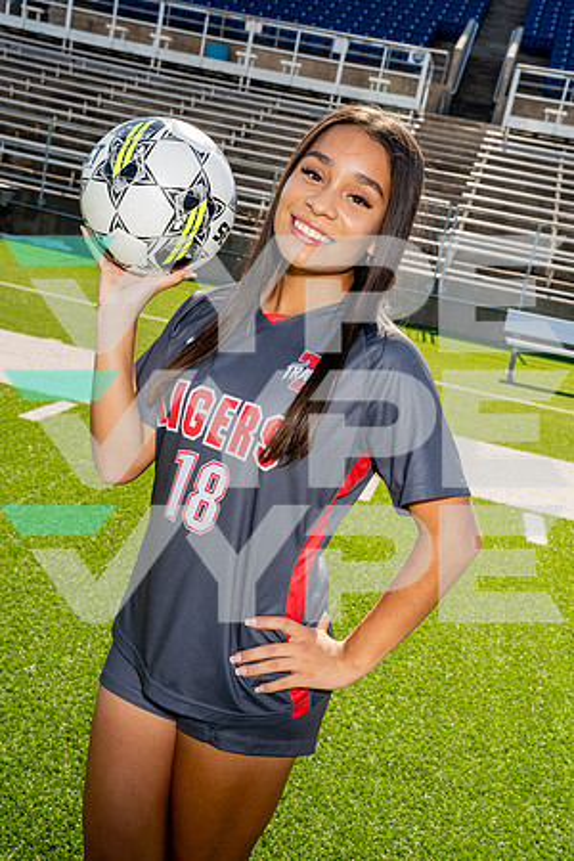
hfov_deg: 28.6
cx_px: 287
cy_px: 430
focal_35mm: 47
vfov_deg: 41.9
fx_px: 1124
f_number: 10
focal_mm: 47
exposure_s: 1/250
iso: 320
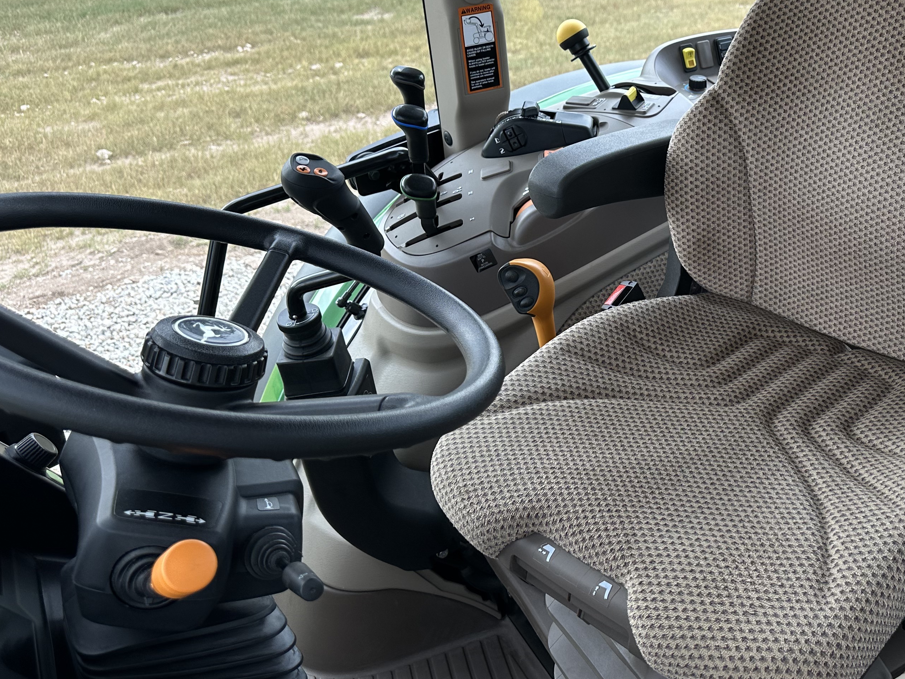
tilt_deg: -25.6
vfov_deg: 37.6
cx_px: 669
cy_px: 277
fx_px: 993
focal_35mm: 38
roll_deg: +2.4
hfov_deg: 47.3
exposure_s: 1/549
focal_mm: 6.86
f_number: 1.78
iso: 80
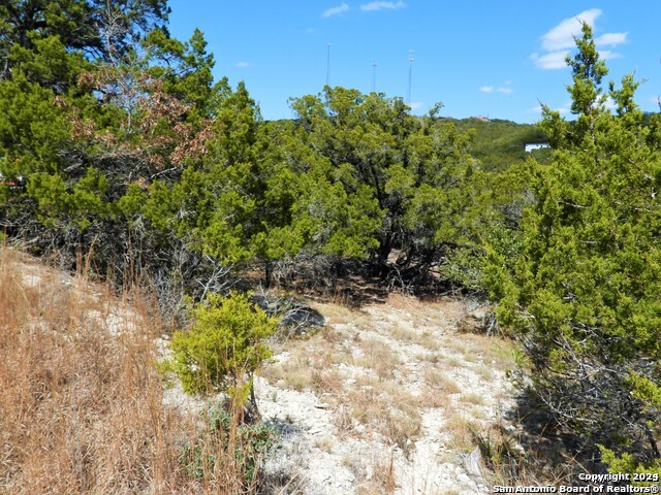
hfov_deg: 71.6
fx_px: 458
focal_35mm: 24
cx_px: 330
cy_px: 248
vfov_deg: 56.8
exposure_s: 1/1600
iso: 100
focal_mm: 4.3
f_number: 2.8
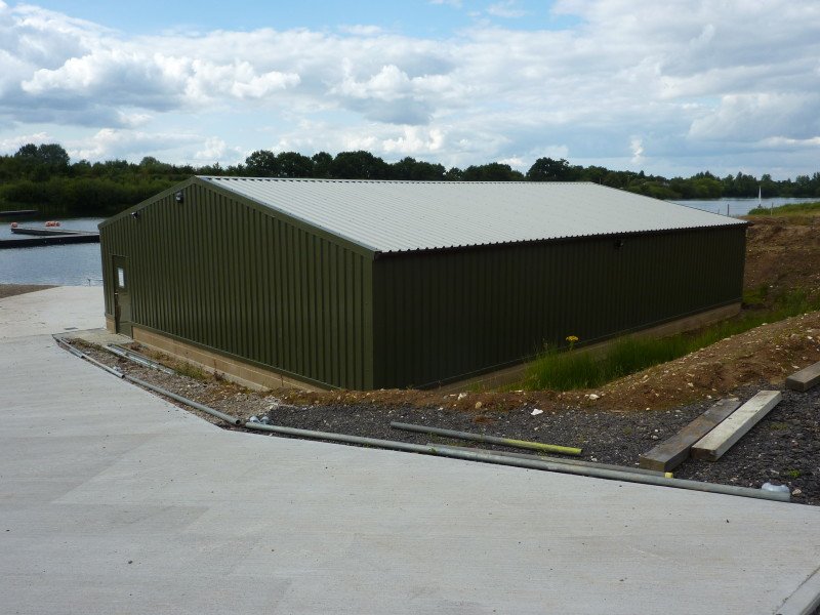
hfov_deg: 61.7
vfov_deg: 48.2
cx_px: 410
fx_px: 687
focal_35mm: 29
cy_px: 308
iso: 80
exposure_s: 1/500
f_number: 4.5
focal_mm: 4.7
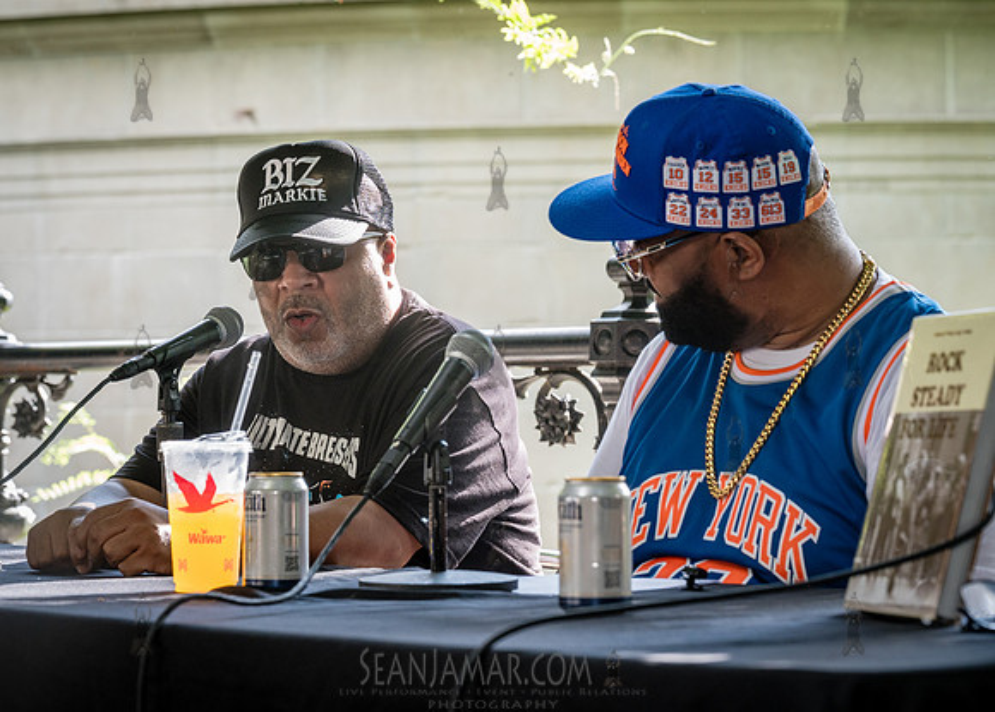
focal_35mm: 117
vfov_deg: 12.3
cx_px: 437
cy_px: 341
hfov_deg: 17.1
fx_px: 3314
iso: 1250
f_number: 7.1
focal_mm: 107
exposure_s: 1/200
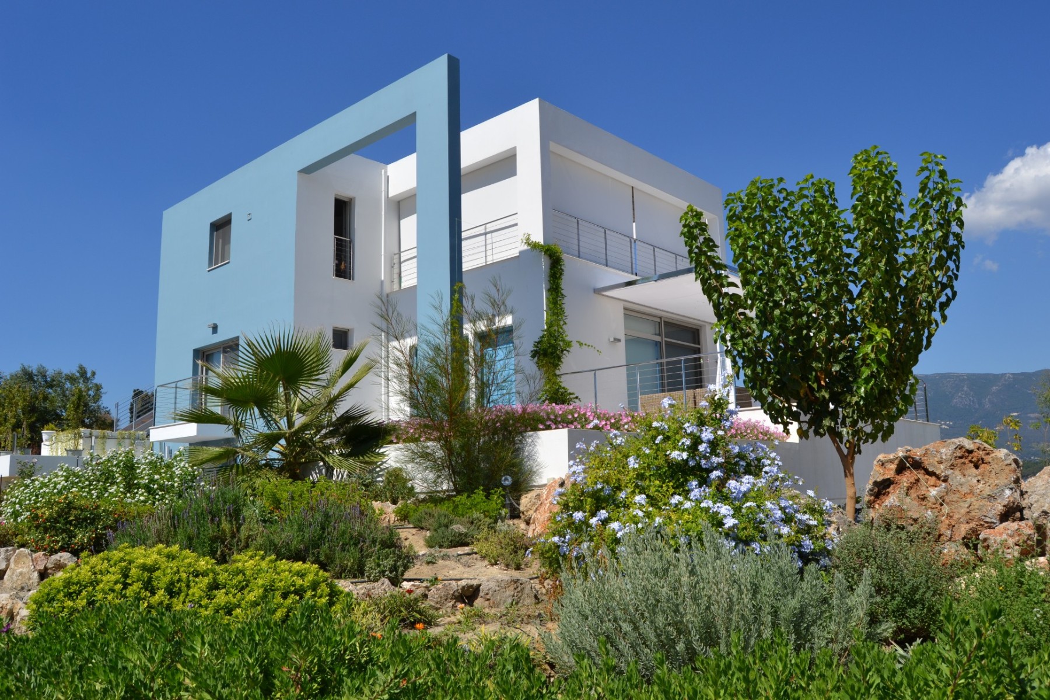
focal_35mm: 27
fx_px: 787
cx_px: 525
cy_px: 350
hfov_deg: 67.4
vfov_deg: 47.9
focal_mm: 18
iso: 100
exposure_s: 1/320
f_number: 9
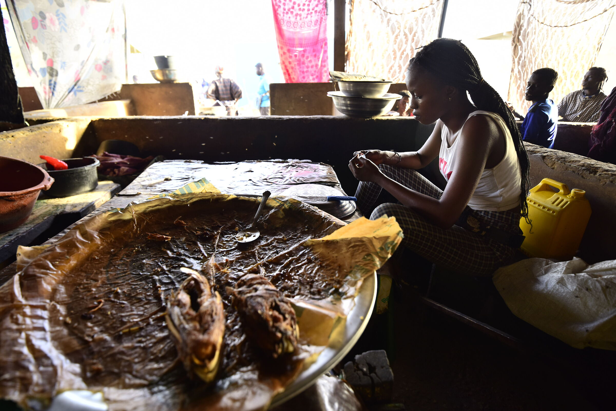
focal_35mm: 17
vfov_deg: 70.5
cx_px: 308
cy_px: 206
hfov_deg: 93.3
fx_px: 291
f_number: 3.5
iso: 400
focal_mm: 17
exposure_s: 1/50
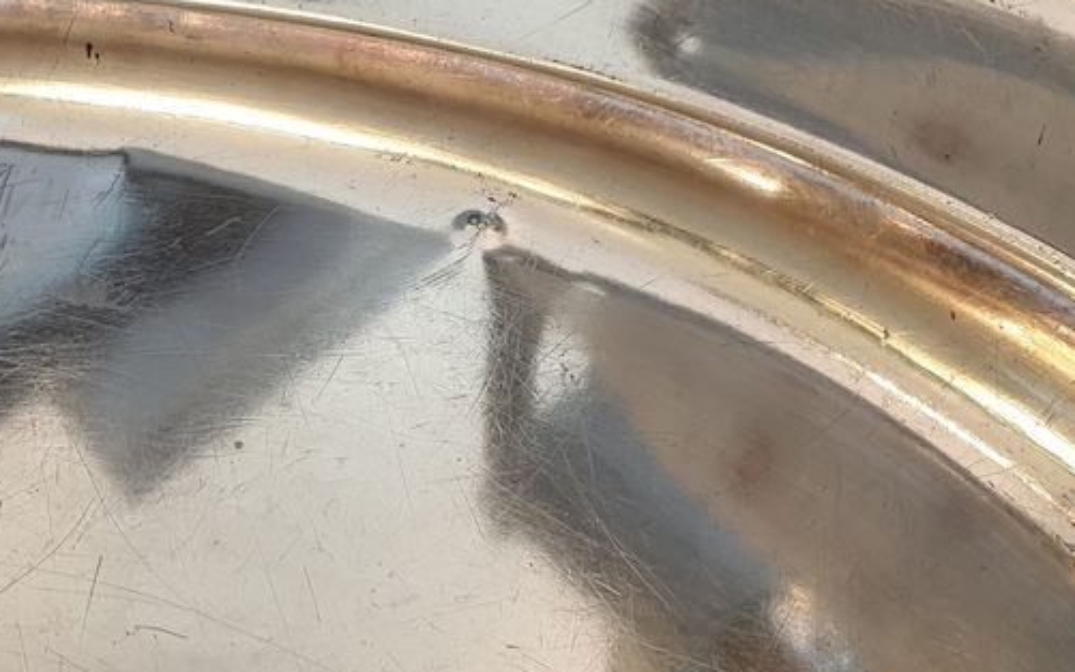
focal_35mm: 44
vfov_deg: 29.2
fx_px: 1289
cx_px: 245
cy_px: 318
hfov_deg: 43.5
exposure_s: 1/50
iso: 250
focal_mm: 4.3
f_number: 2.4
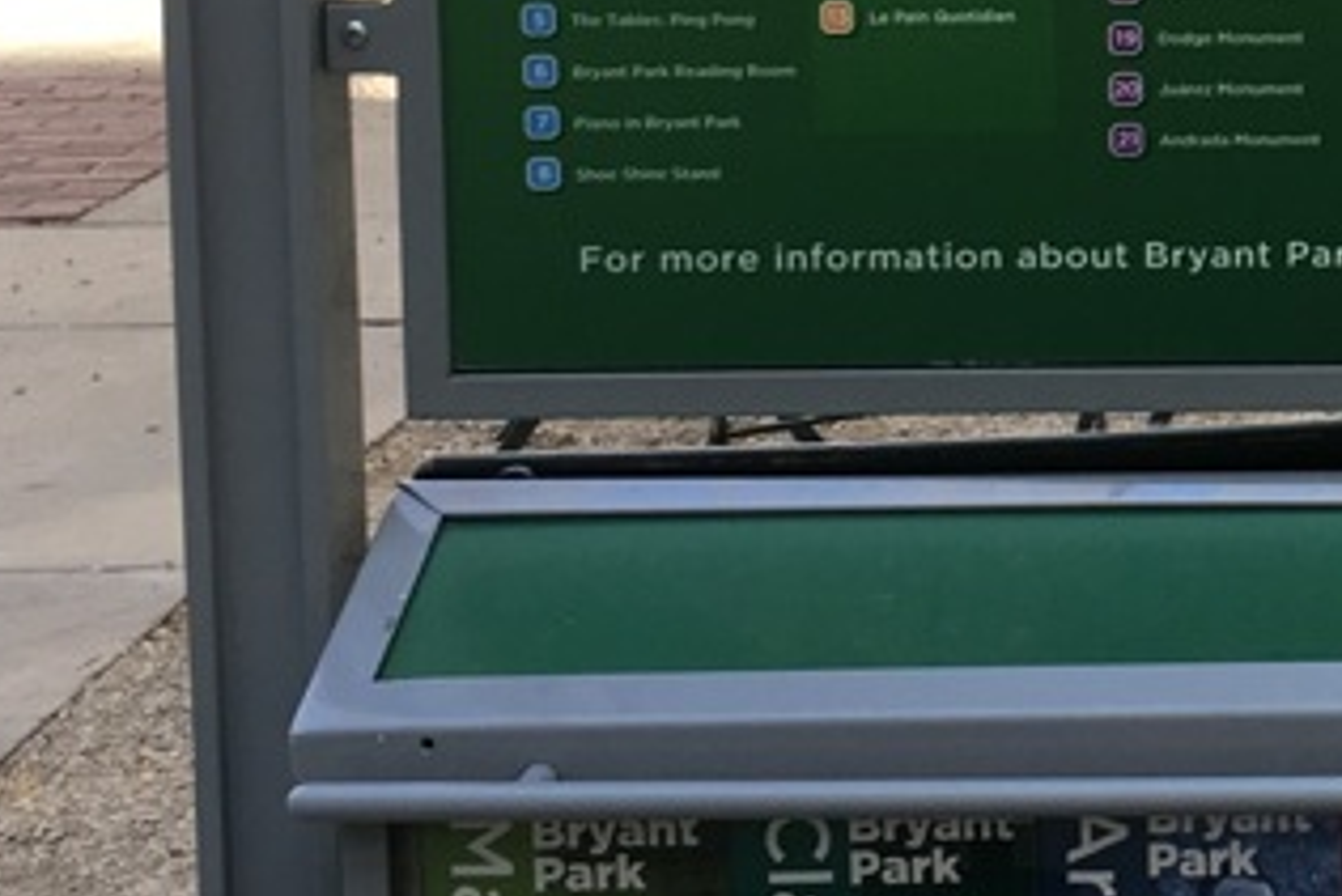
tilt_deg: -6.3
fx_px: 4550
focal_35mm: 122
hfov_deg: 15.8
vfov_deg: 11.1
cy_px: -153
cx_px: 1839
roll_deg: +1.7
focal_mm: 4.15
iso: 25
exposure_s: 1/120
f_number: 2.2
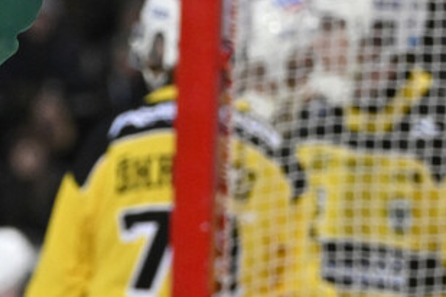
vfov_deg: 1.5
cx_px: -391
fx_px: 11558
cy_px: 197
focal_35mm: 933
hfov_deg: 2.2
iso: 3200
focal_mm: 180
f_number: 4
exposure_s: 1/1000
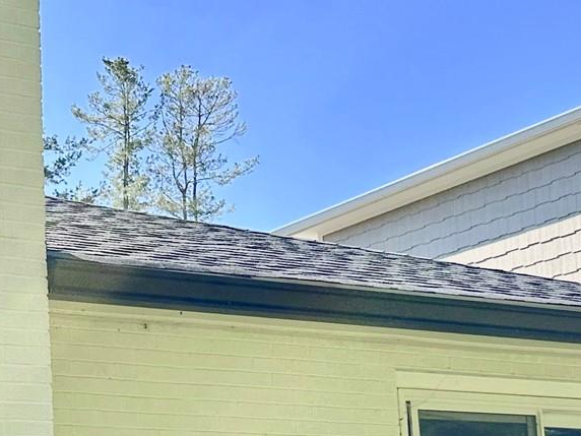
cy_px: 374
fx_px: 1443
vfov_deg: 17.0
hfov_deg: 21.6
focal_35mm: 86
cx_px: -58
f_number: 1.78
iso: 80
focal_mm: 6.86
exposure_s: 1/2809
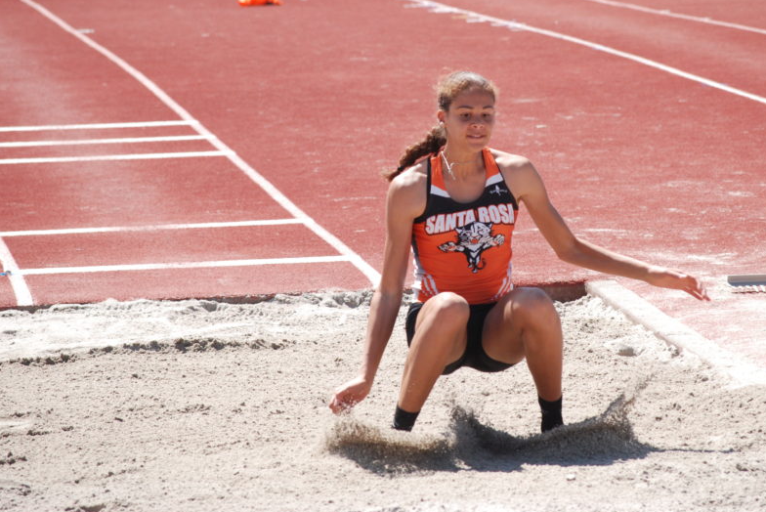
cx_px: 451
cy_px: 181
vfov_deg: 5.2
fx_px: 5635
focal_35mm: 265
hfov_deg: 7.8
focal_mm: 135
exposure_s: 1/800
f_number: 7.1
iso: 400
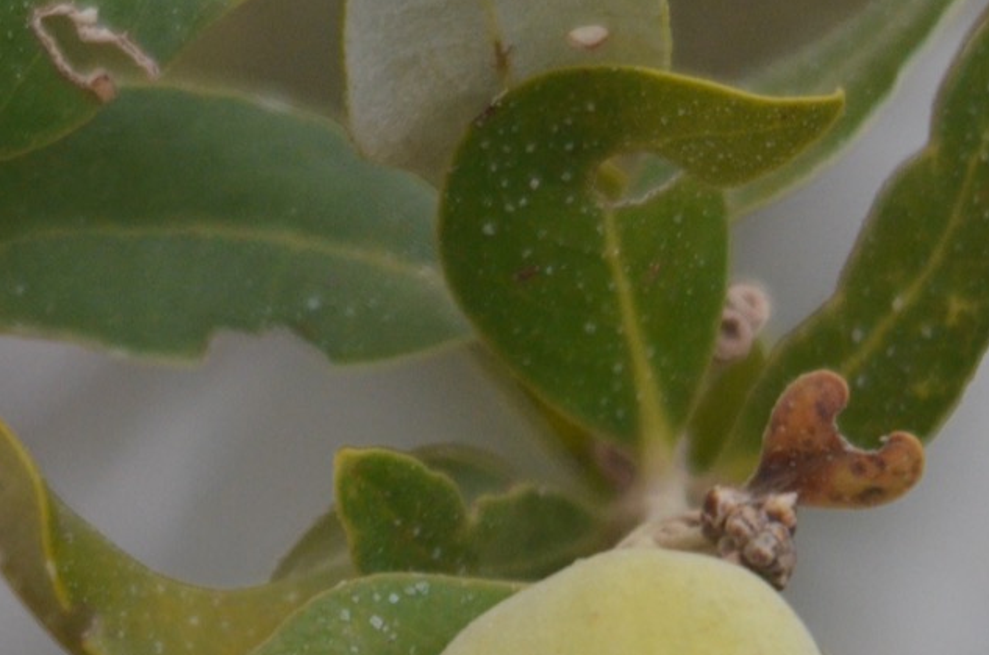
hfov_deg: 1.1
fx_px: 51997
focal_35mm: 1897
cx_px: 597
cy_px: 718
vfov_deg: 0.7
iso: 2000
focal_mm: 500
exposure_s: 1/2000
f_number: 6.3
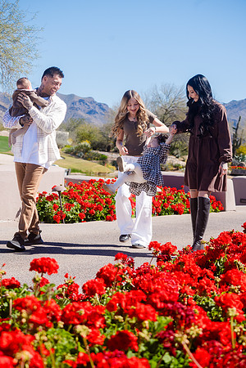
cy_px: 184
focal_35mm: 70
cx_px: 123
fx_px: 717
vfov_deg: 28.8
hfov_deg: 19.5
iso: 100
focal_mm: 70
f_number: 5.6
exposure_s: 1/400
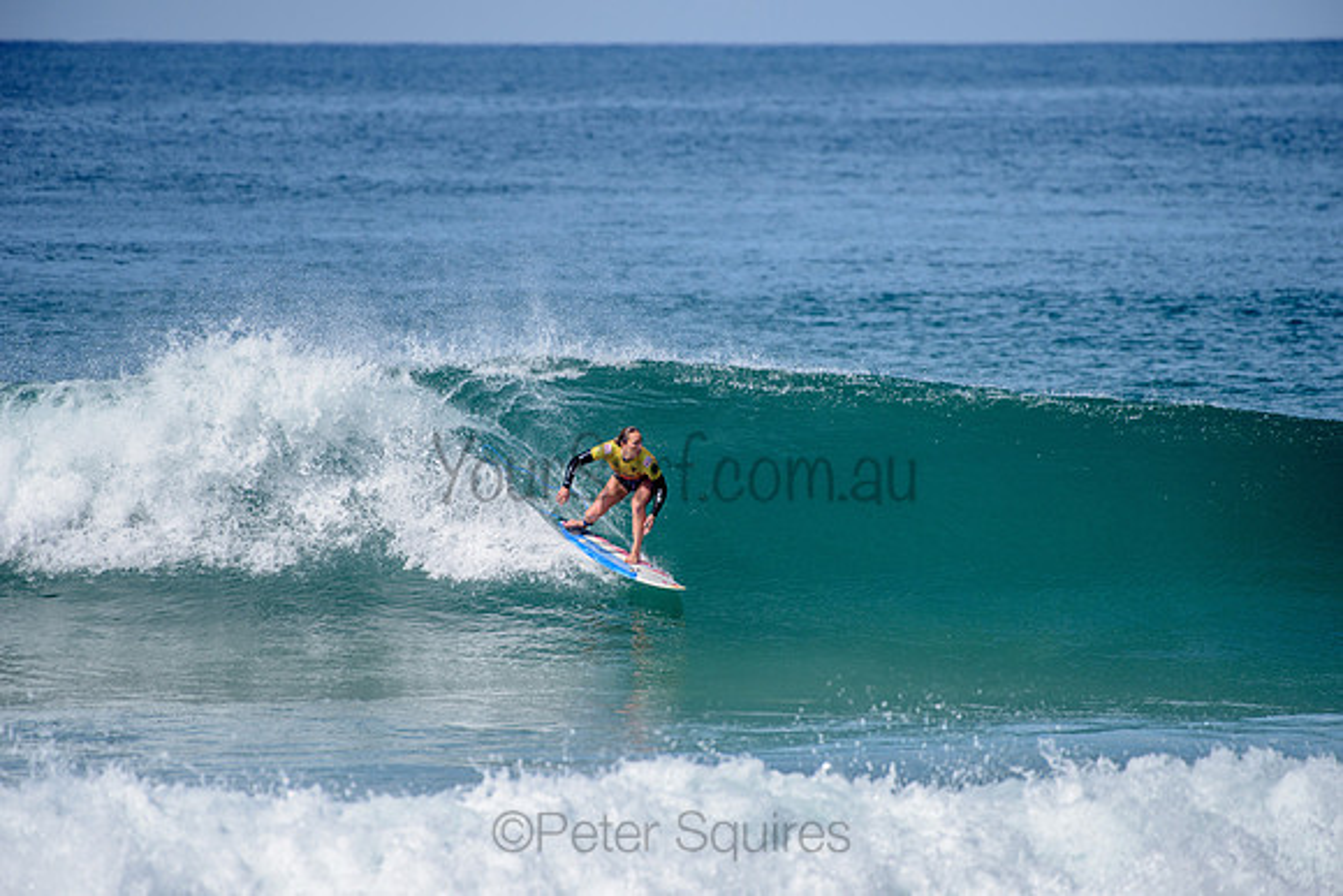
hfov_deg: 4.1
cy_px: 448
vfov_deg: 2.8
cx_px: 672
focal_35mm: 500
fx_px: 18656
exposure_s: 1/2500
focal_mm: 500
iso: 250
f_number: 6.3
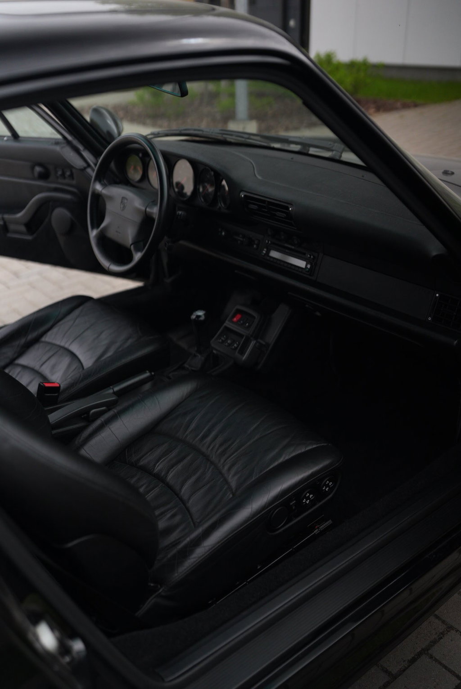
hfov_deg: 37.9
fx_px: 671
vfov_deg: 54.4
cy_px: 344
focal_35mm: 35
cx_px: 230
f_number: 1.6
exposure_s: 1/8000
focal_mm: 35
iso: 800
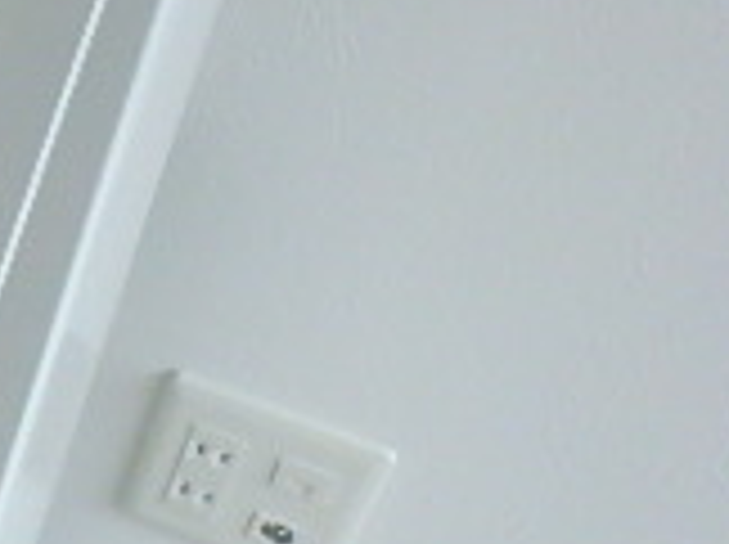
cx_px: -576
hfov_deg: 18.5
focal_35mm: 83
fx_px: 1745
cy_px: 432
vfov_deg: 17.6
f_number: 3.5
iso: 320
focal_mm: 3.7
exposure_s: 1/30
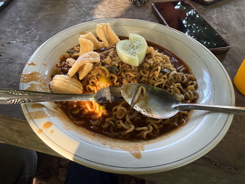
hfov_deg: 71.6
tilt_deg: -49.0
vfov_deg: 56.8
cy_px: 92
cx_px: 122
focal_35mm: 24
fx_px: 170
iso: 250
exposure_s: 1/99
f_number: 2.2
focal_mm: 2.22
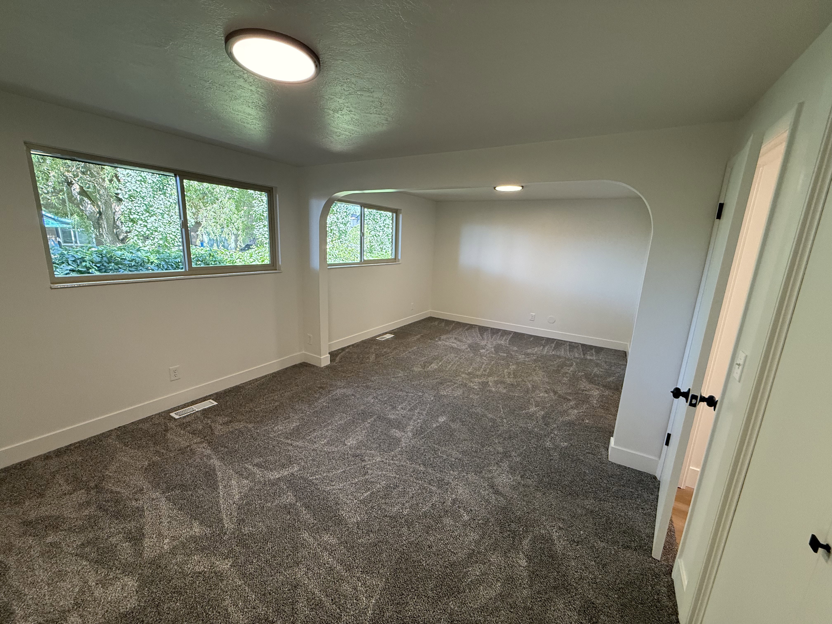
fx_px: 336
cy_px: 312
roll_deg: -3.1
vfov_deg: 85.7
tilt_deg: -12.3
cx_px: 416
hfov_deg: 102.1
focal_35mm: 14
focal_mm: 2.22
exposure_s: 1/120
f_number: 2.2
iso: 250
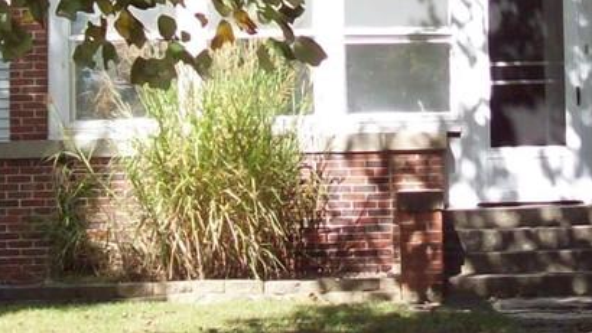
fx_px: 1539
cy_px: 81
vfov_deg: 12.3
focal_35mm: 98
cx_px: 410
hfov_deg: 21.7
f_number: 2.7
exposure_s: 1/471
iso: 80
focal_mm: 6
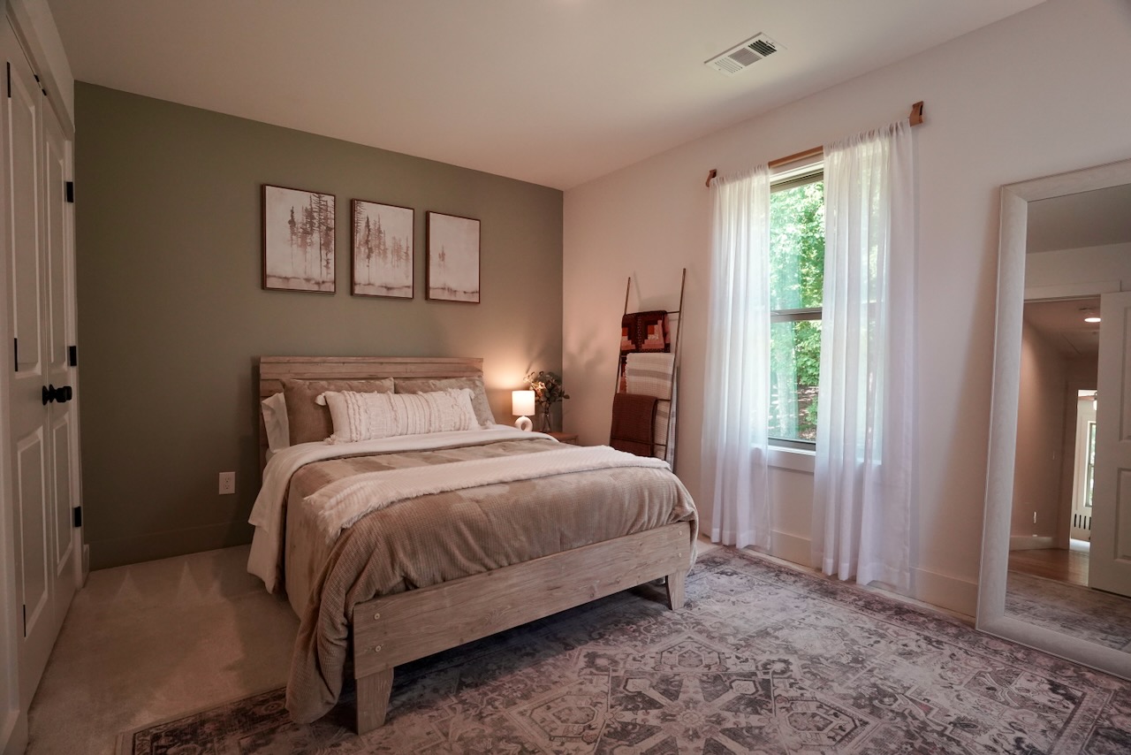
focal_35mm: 17
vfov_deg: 70.5
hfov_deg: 93.3
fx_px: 534
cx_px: 566
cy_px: 378
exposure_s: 1/50
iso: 3200
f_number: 8
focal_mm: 17
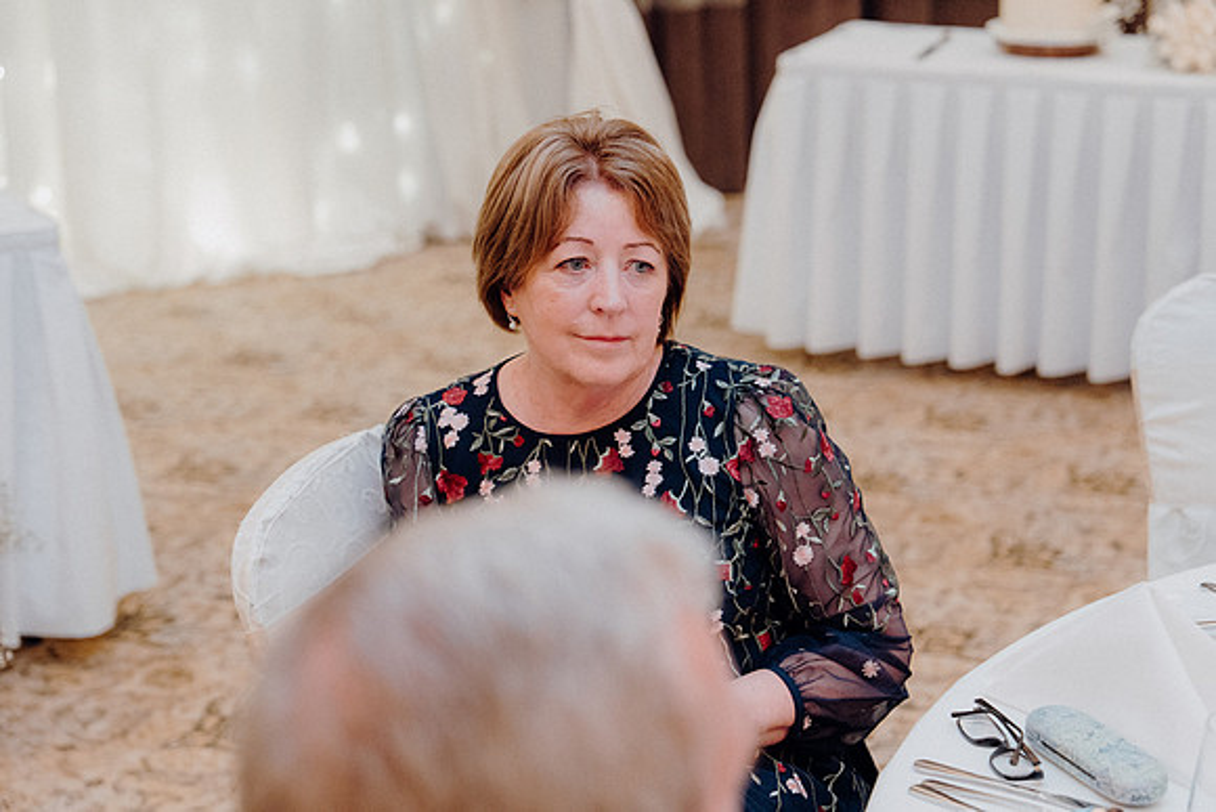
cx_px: 608
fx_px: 2365
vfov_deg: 19.5
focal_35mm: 70
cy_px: 406
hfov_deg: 28.8
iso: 3200
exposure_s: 1/160
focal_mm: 70
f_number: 3.5
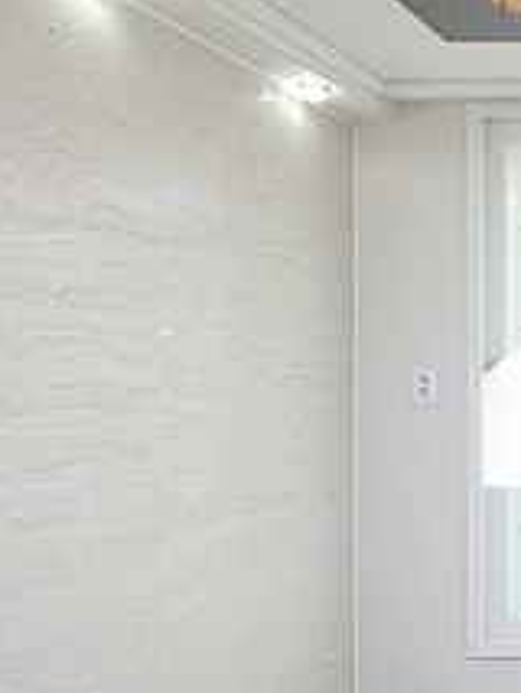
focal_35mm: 54
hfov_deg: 20.7
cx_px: 882
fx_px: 1083
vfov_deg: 35.5
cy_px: 394
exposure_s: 1/50
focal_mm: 10
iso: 800
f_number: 6.3
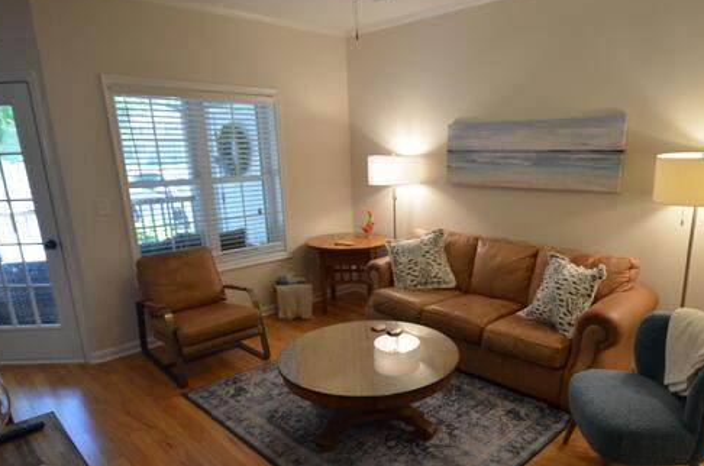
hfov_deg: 69.9
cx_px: 397
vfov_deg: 49.5
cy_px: 287
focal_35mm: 26
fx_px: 501
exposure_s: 1/200
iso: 1600
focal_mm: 13
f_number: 3.8
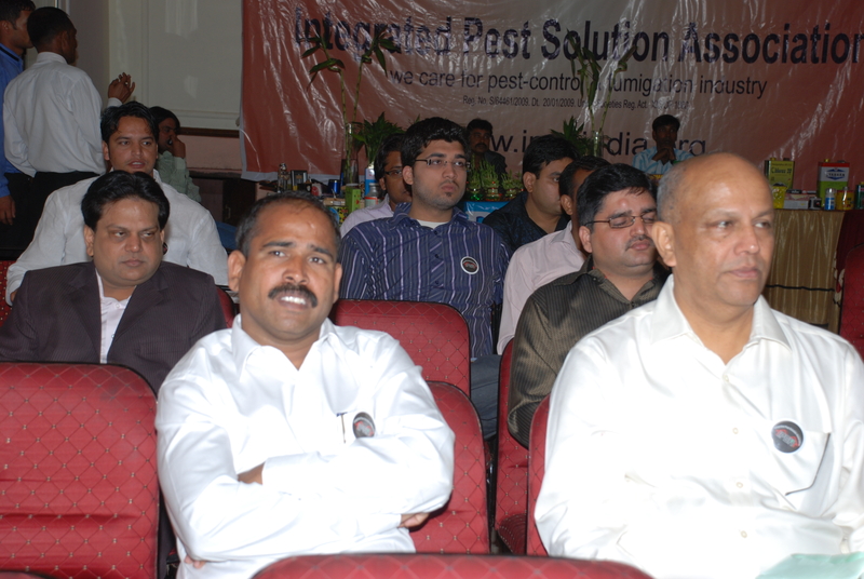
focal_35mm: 72
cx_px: 432
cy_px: 290
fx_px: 1731
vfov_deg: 19.0
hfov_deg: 28.0
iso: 200
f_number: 9
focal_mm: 48
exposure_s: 1/125
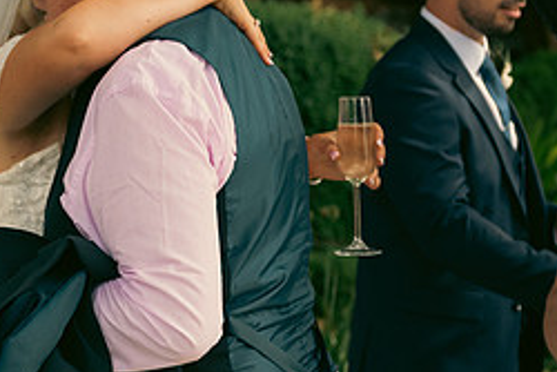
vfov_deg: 10.6
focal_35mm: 130
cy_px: 119
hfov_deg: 15.7
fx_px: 2012
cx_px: 185
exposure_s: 1/2000
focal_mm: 56
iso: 250
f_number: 3.5
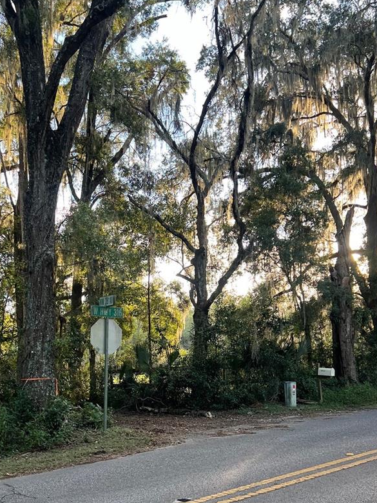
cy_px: 344
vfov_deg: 45.9
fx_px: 581
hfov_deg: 35.8
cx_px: 146
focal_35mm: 40
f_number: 1.5
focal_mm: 5.7
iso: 50
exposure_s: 1/163
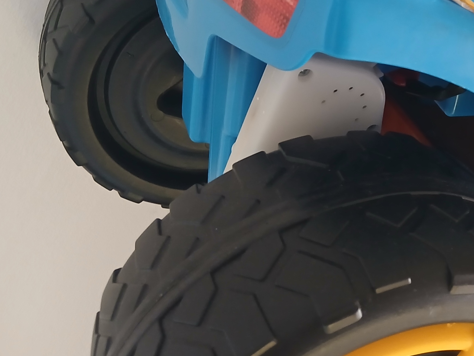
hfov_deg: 27.7
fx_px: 862
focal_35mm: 63
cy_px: 38
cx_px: 536
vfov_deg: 22.7
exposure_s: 1/25
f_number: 1.8
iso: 250
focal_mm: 3.98
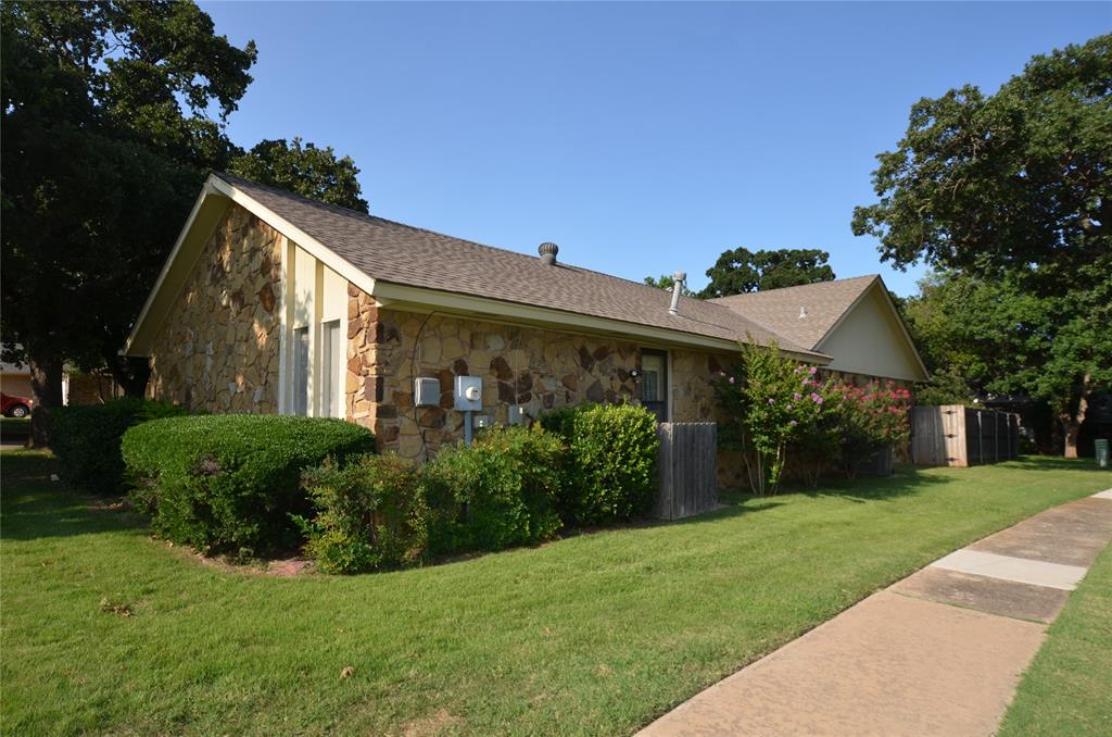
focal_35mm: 21
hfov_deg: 81.3
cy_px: 368
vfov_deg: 59.3
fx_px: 647
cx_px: 556
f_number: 6.3
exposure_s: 1/250
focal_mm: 14
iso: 100
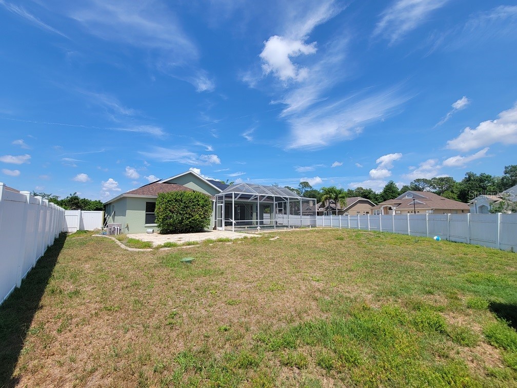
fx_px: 194
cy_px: 194
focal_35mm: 13
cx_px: 258
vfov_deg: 89.9
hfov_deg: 106.2
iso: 50
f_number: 2.2
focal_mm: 2.2
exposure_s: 1/1650
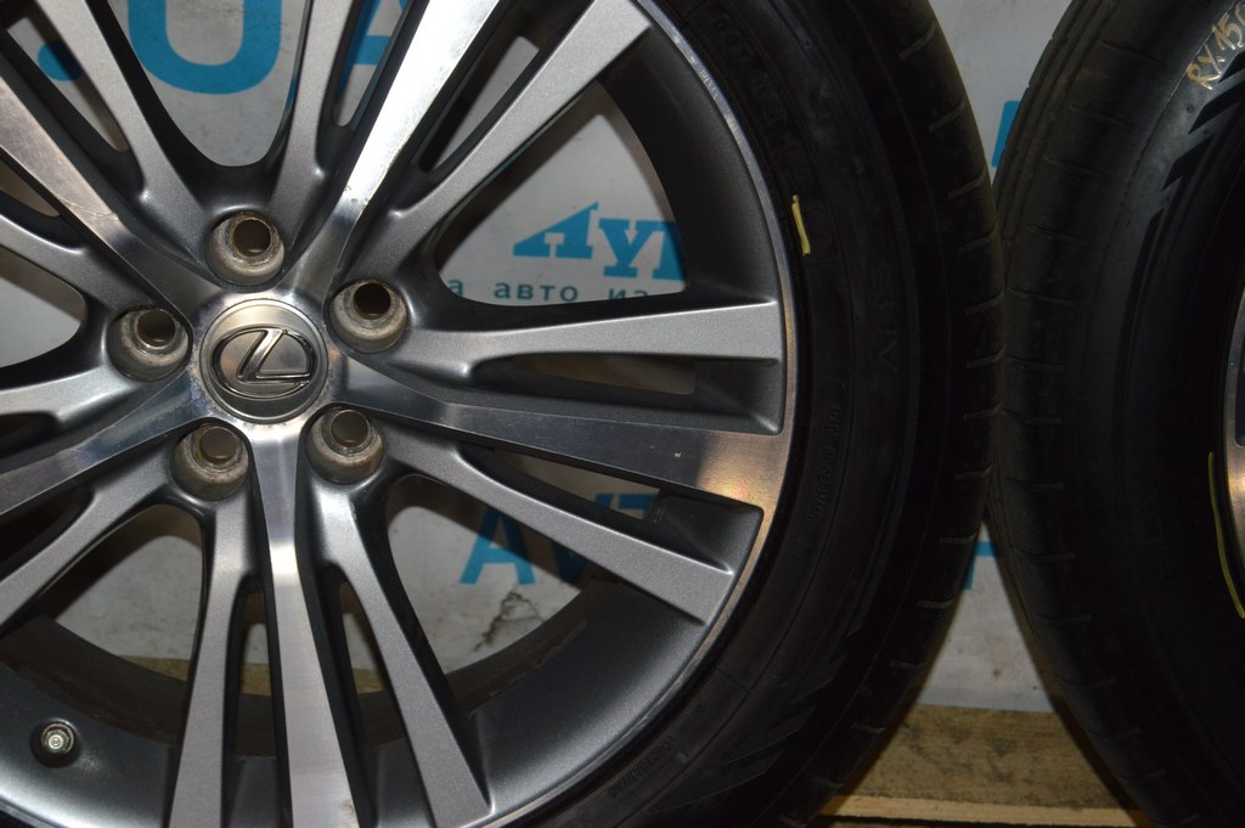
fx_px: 2851
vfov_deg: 16.5
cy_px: 414
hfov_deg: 24.6
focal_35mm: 82
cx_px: 622
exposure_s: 1/60
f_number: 5.6
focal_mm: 55
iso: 900
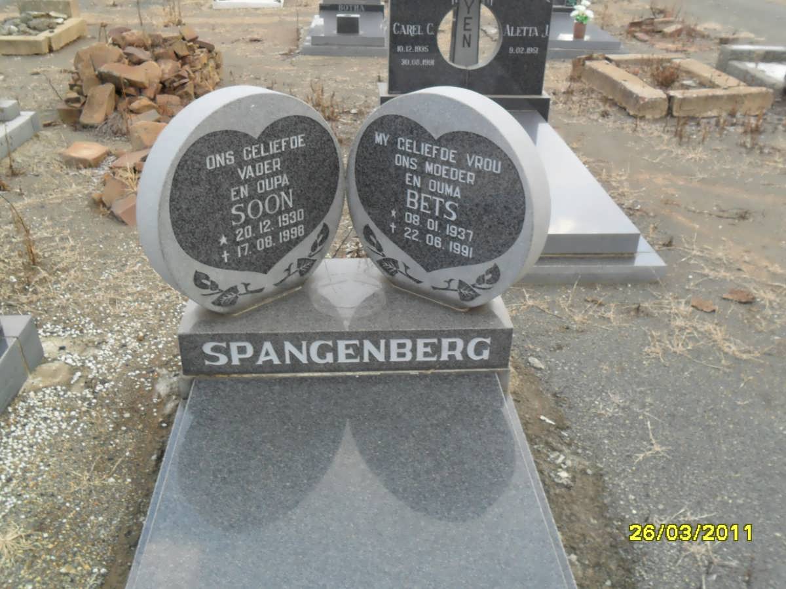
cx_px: 393
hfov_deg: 56.8
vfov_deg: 44.2
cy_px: 294
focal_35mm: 32
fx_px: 727
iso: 100
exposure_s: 1/60
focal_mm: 5.7
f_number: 3.7
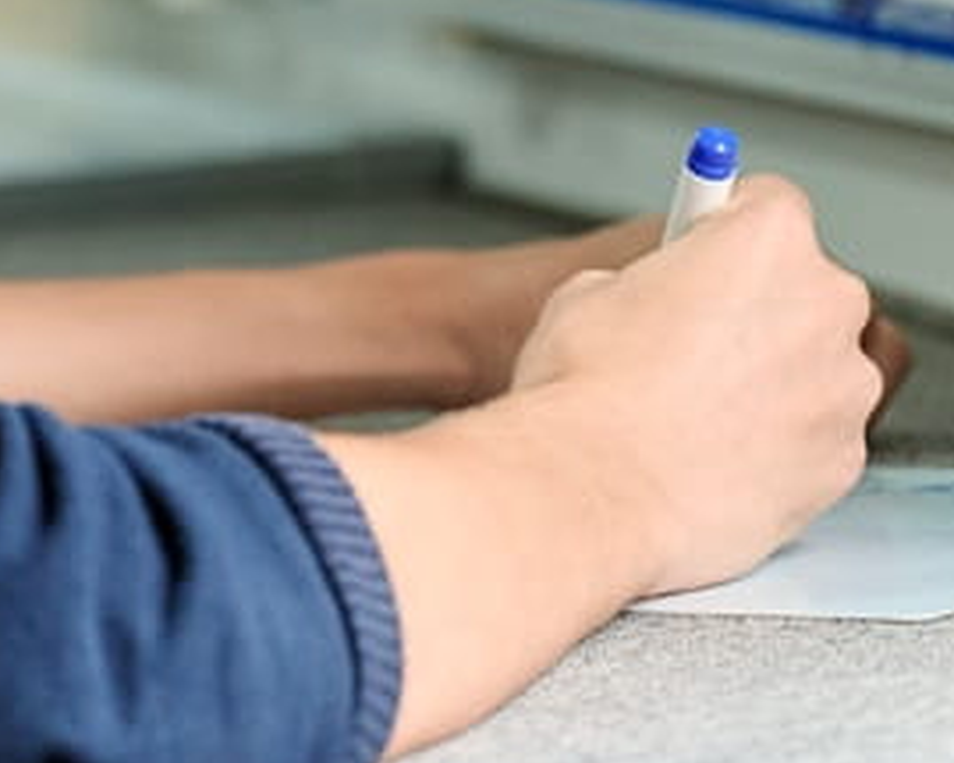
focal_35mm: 244
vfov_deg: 6.3
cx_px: -199
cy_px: -195
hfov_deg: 7.8
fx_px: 6887
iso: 800
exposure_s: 1/250
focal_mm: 70
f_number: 2.8
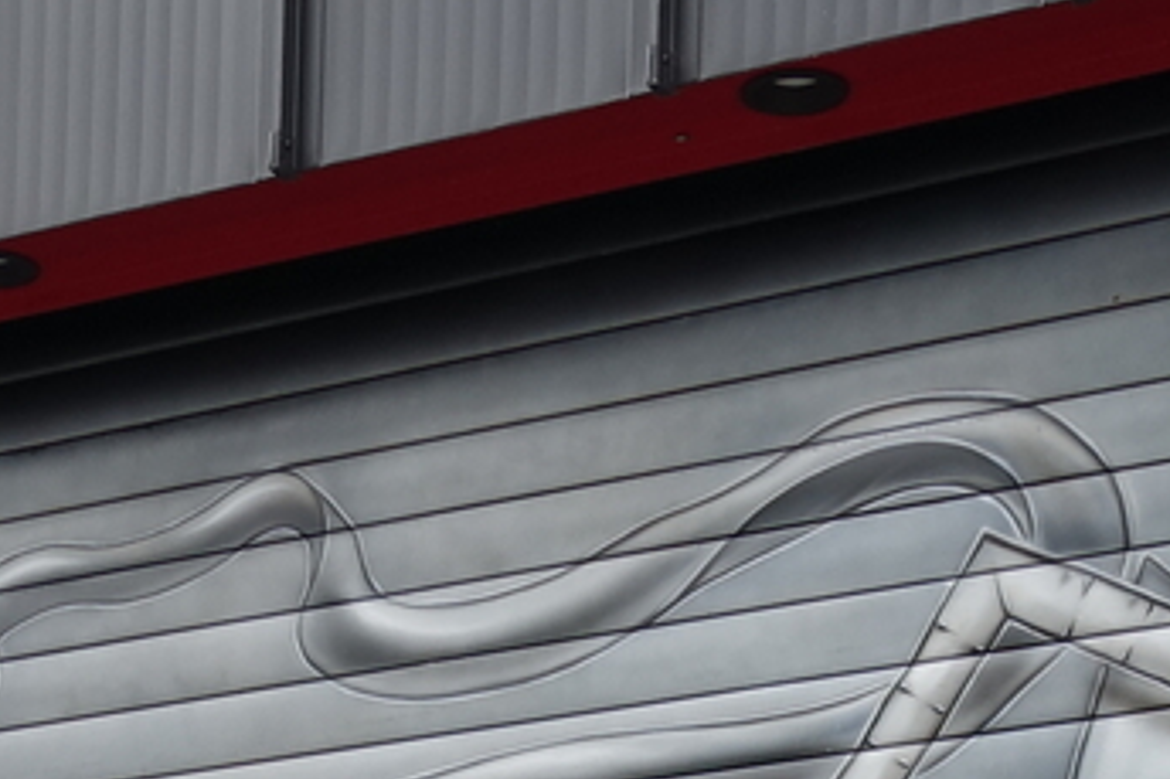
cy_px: 1808
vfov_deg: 9.2
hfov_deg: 14.9
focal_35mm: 135
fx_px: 4385
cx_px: -44
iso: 125
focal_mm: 10.51
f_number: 4
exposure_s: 1/100
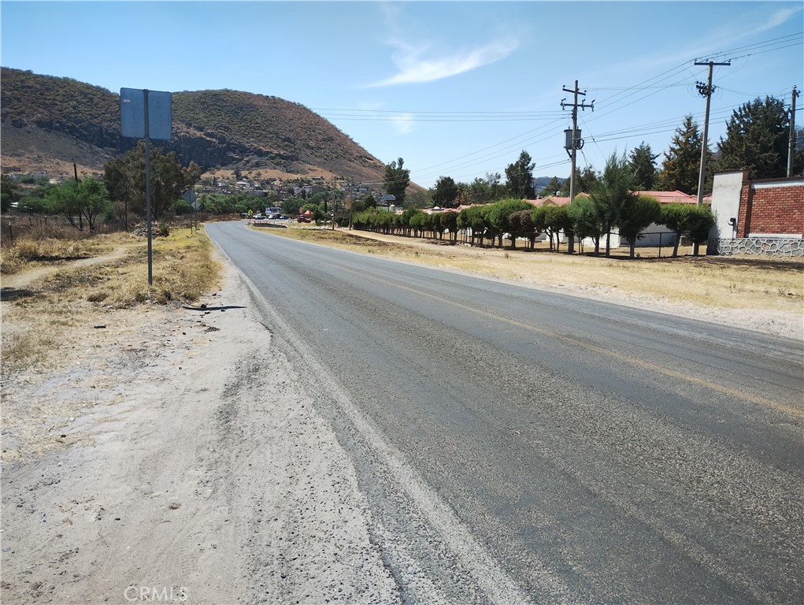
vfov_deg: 49.8
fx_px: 651
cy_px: 302
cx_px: 402
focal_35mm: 28
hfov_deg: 63.4
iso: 100
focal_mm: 4.27
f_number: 1.8
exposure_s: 1/520
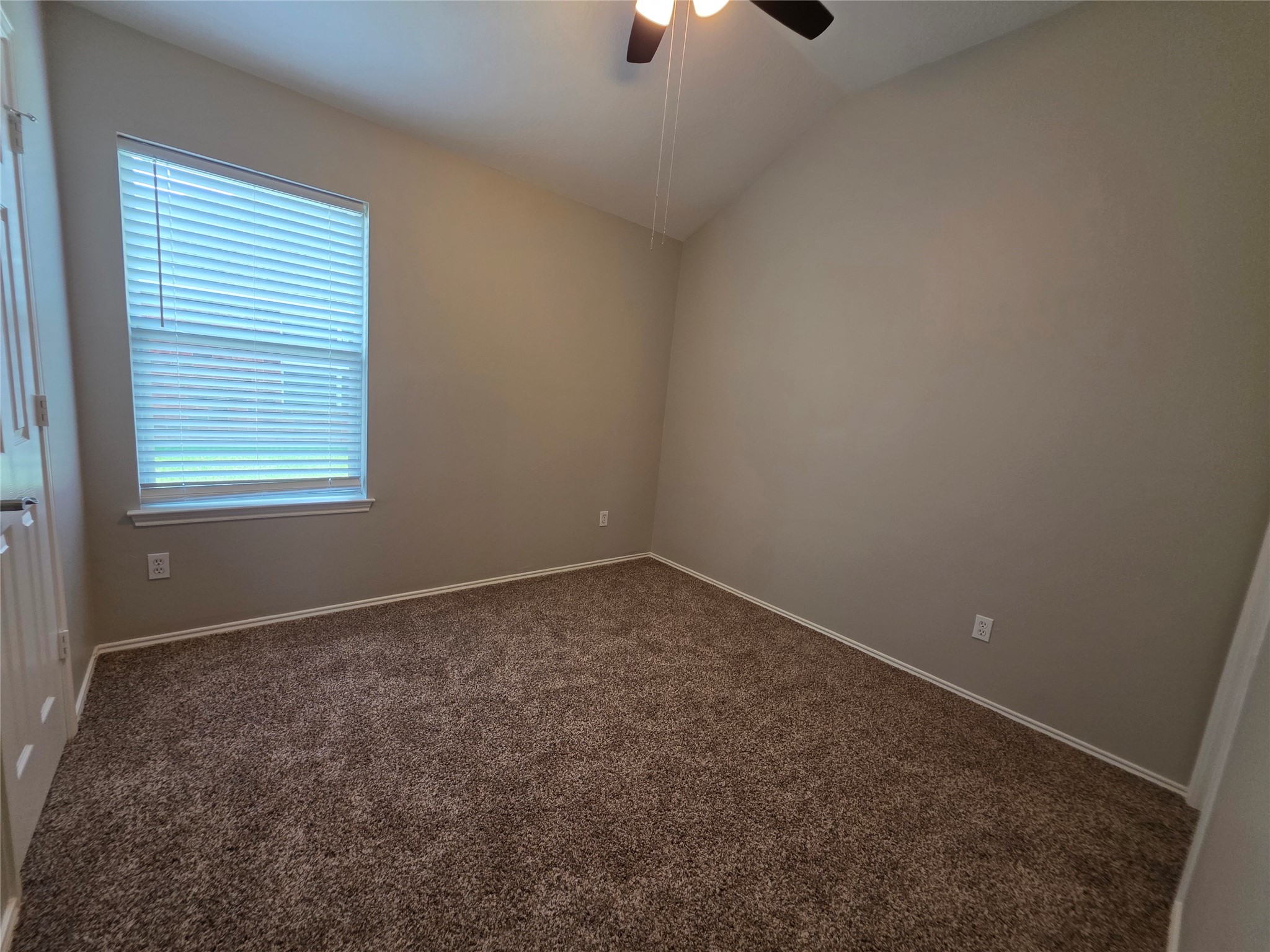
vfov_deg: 89.9
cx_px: 635
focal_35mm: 13
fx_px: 477
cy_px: 476
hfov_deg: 106.2
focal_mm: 2.2
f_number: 1.9
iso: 125
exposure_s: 1/120
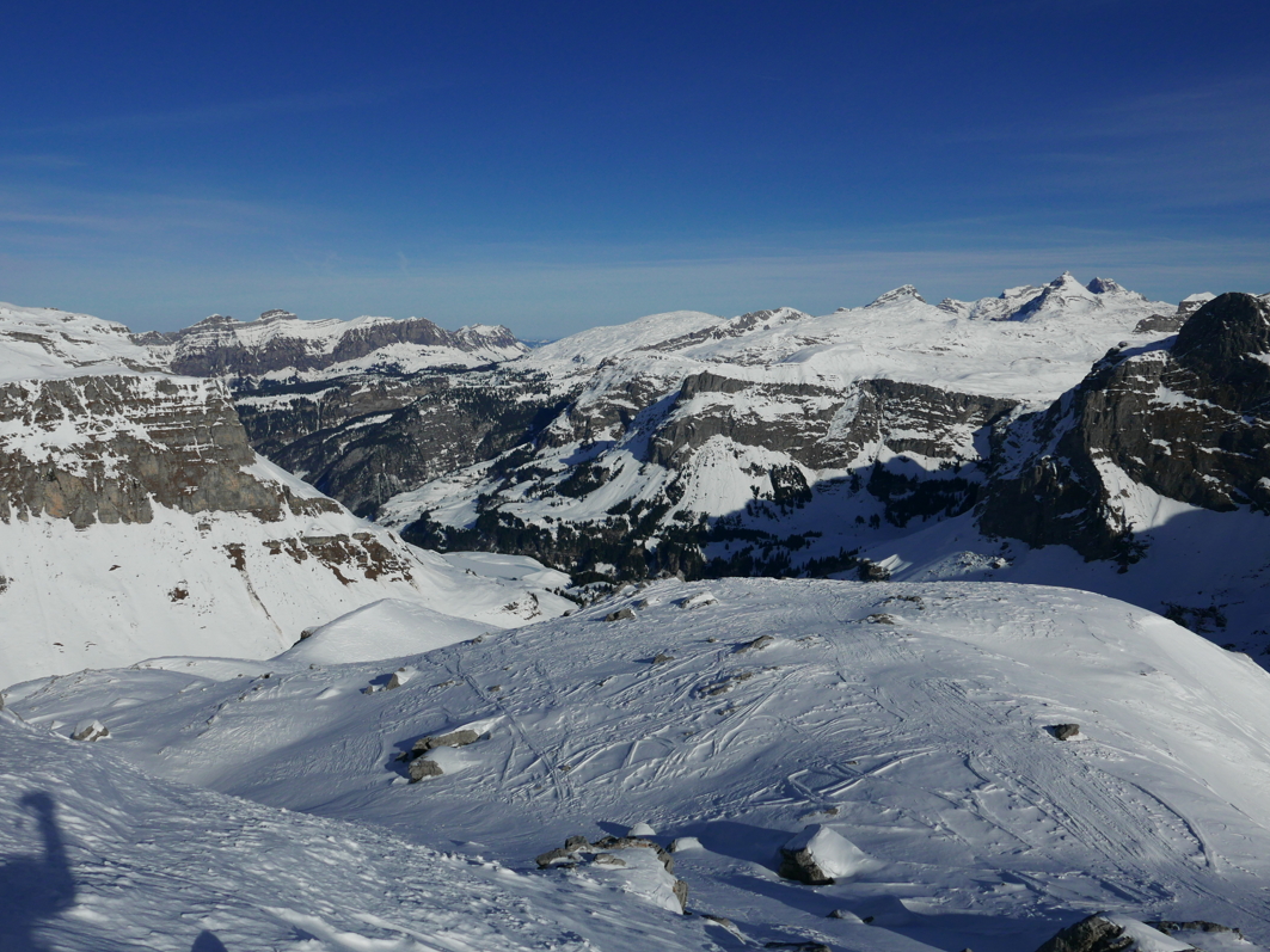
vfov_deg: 53.1
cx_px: 603
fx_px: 954
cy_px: 475
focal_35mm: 26
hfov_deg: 67.3
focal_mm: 10.9
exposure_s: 1/4000
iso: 200
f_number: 5.6
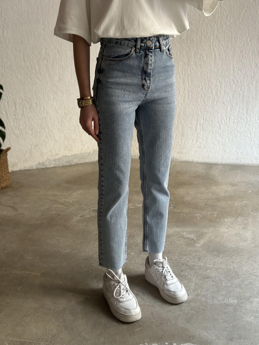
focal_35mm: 48
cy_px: 172
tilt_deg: -38.3
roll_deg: +2.2
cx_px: 130
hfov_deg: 30.3
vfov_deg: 39.7
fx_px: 479
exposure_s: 1/60
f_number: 1.78
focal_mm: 6.86
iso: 200
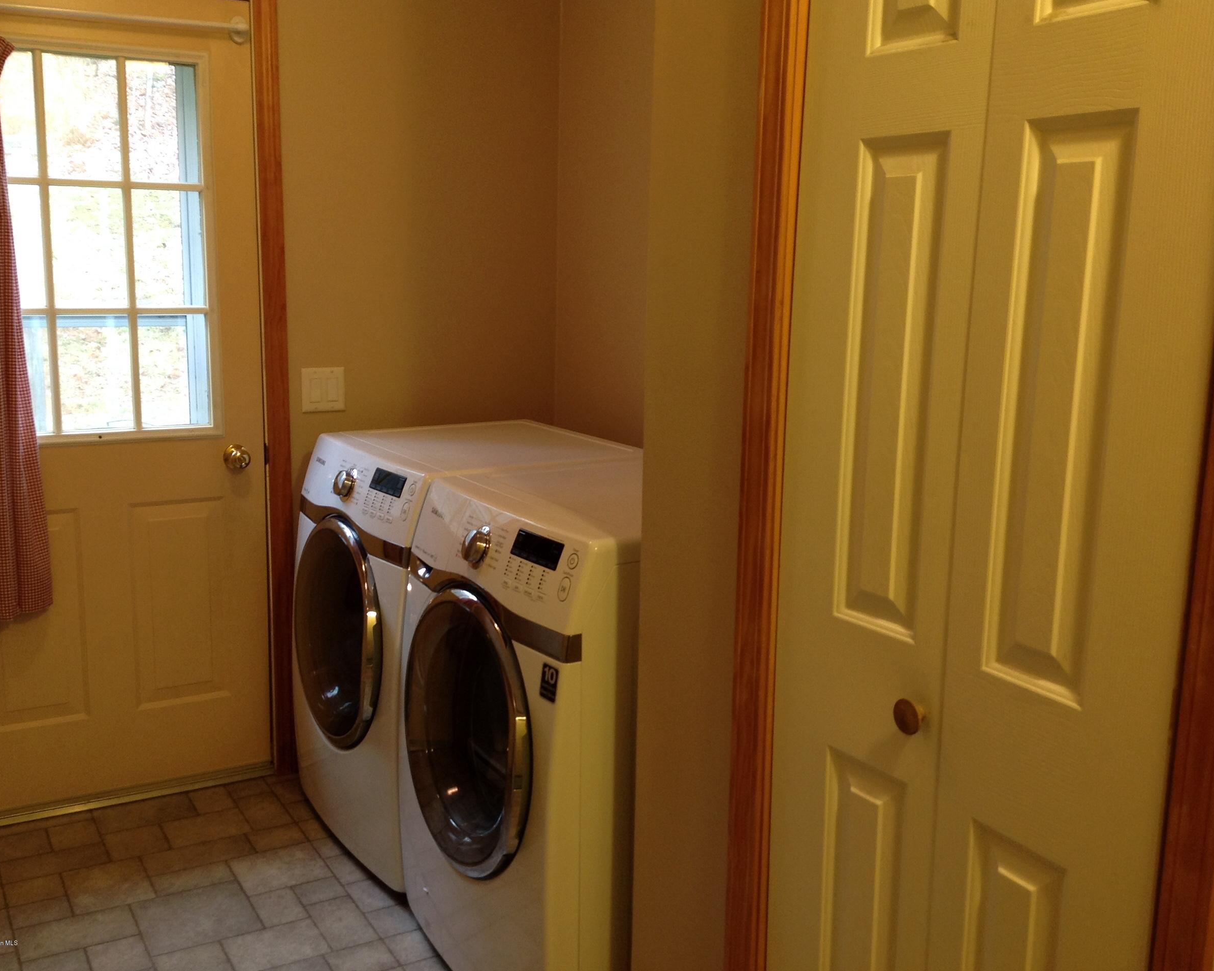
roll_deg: -1.0
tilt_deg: -10.5
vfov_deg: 40.1
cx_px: 582
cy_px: 482
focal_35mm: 37
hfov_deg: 49.1
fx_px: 1329
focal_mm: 4.28
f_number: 2.4
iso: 64
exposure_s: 1/15
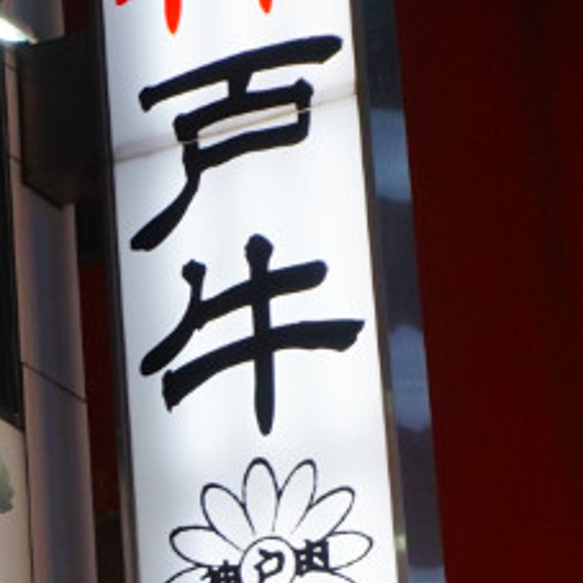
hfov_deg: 8.9
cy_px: 615
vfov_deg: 9.0
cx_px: -146
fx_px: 3687
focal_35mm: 194
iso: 400
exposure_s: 1/80
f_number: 5.6
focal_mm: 43
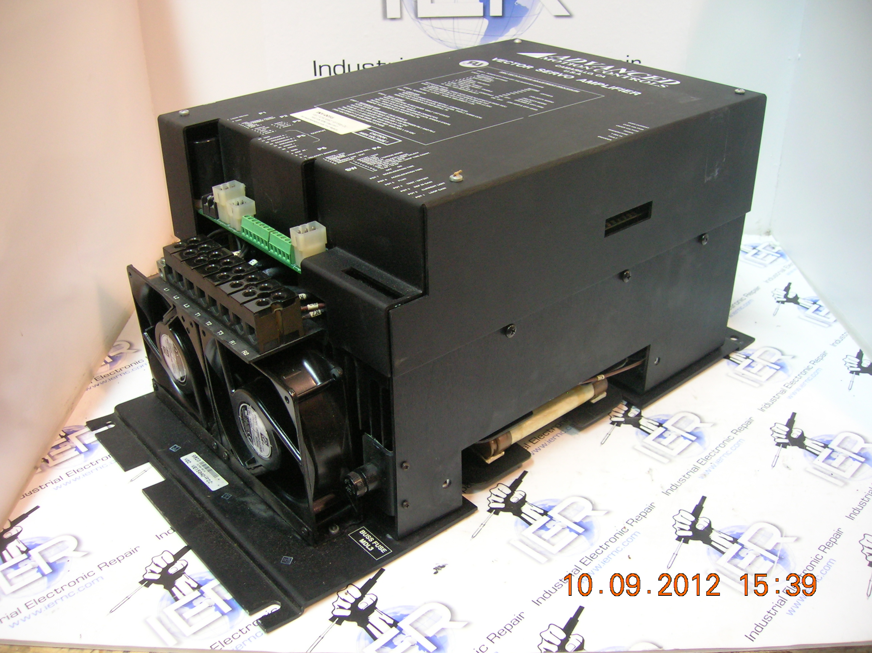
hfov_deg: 54.0
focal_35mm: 34
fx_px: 856
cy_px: 326
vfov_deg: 41.7
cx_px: 436
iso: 130
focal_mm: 5.7
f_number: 2.9
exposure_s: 1/4
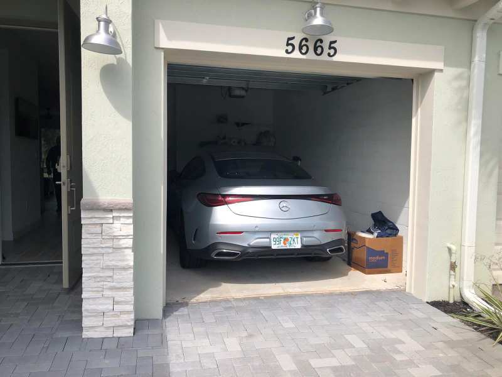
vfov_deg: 49.7
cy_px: 188
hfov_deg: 63.4
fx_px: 406
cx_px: 251
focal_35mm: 28
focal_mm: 3.99
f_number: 1.8
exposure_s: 1/1499
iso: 20
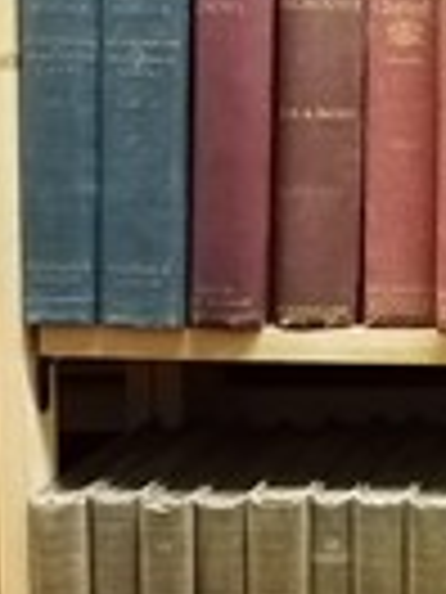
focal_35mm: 82
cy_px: 112
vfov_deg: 23.5
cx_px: 649
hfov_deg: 16.5
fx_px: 1409
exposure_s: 1/15
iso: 500
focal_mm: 3.6
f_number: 1.9
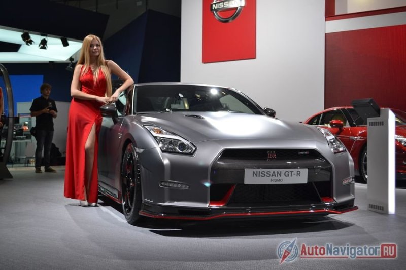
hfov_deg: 41.1
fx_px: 541
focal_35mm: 48
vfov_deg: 28.1
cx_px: 203
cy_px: 135
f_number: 5.6
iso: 400
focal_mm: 32
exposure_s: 1/125
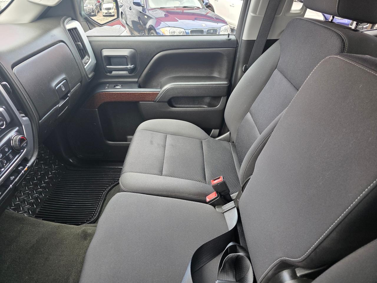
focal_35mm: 23
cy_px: 142
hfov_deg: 73.9
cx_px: 188
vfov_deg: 58.9
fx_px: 250
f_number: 1.7
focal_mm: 6.3
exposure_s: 1/180
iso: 80
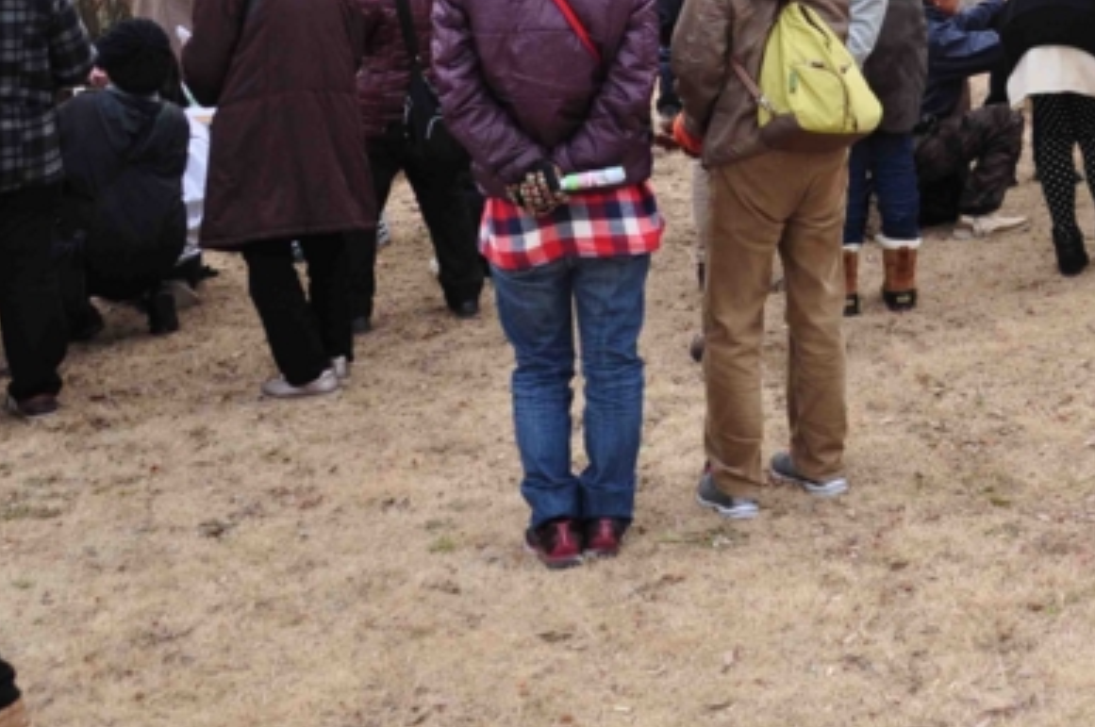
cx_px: 945
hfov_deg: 31.2
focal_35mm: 62
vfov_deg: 21.1
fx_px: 1883
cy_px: -4
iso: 500
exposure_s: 1/2000
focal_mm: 20
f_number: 3.5
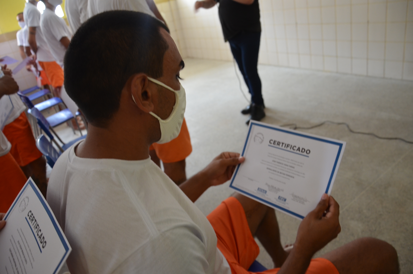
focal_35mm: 27
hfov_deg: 67.5
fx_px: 309
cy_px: 137
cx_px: 206
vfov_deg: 47.7
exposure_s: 1/30
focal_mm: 18
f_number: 3.5
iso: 800
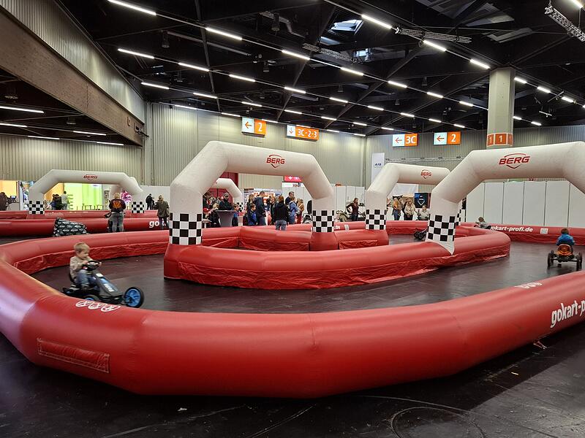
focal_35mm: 23
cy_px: 219
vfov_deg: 58.9
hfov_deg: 73.9
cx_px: 292
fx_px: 389
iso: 160
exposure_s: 1/50
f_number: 1.8
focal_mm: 5.54
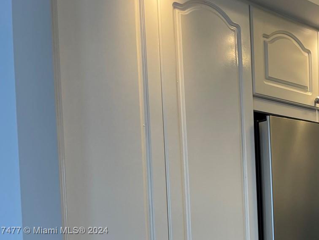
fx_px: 507
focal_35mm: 55
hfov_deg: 32.5
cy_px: 231
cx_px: 311
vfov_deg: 25.4
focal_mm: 4.2
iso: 40
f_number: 1.6
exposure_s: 1/120
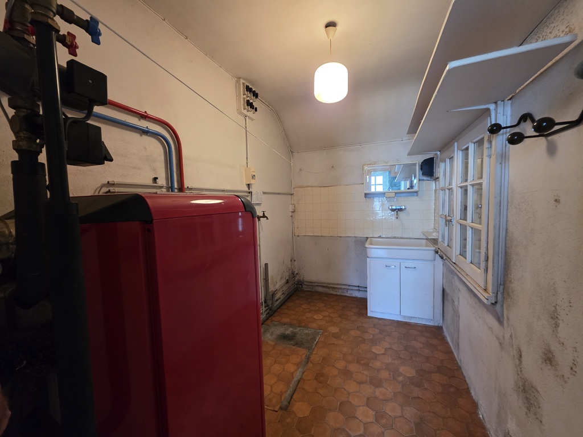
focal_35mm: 13
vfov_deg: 89.9
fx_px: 219
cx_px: 292
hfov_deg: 106.2
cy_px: 218
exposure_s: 1/50
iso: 500
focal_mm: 2.2
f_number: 1.9
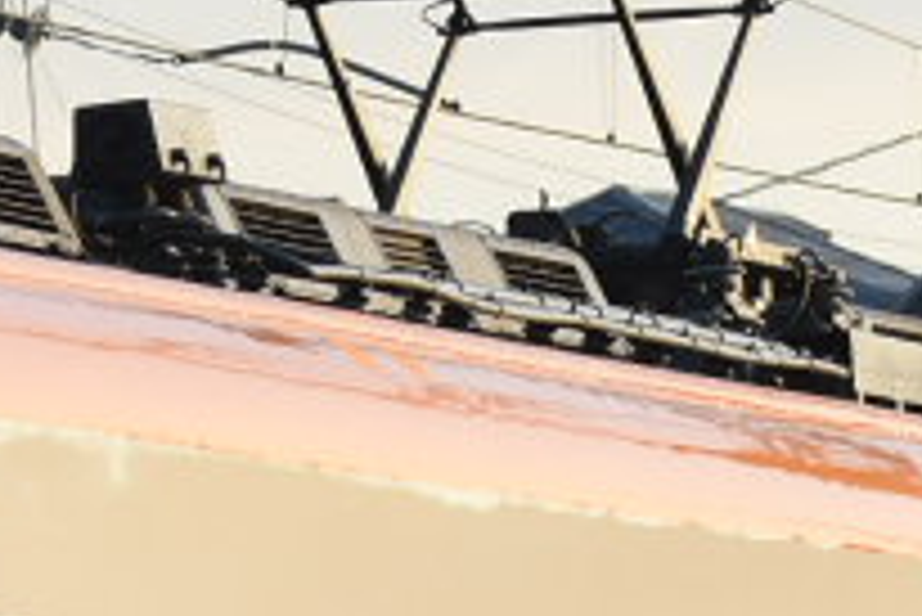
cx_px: 535
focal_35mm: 982
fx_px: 25170
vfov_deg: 1.4
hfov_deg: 2.1
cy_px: 1326
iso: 400
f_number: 5
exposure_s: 1/1250
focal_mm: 105
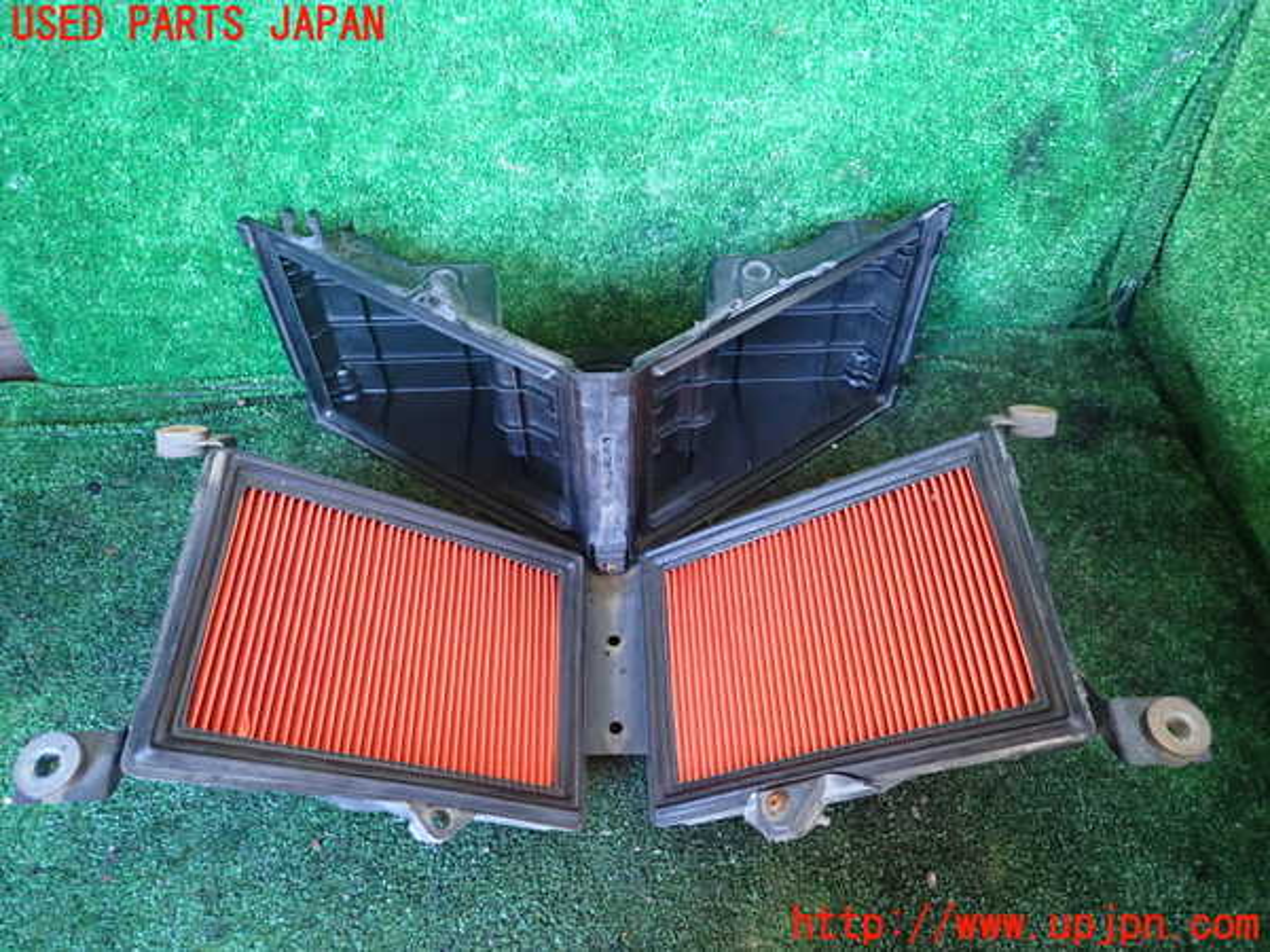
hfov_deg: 69.4
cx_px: 635
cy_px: 476
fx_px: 917
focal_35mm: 25
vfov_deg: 54.9
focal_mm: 4.5
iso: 640
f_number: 2
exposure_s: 1/30
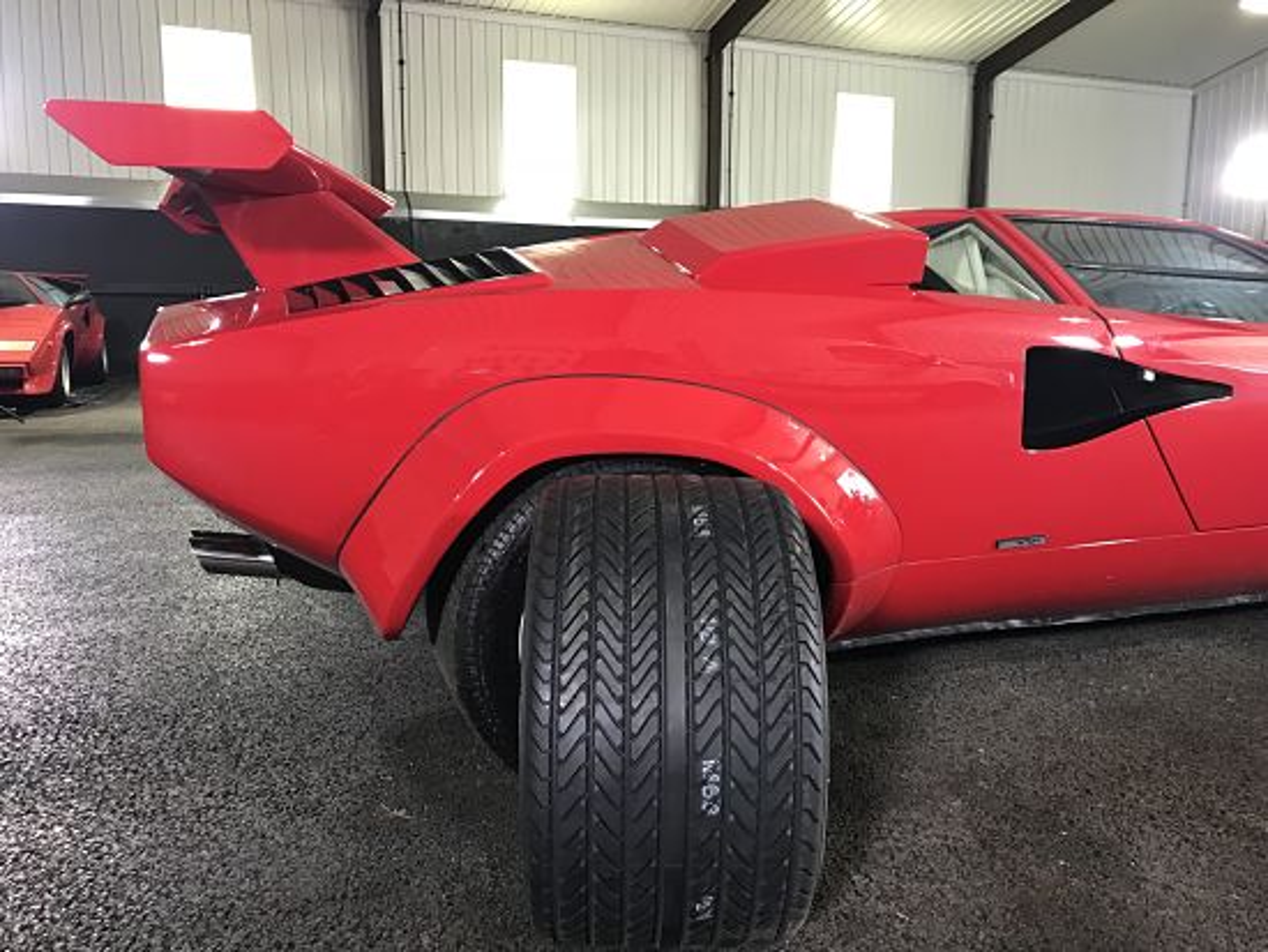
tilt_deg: -8.1
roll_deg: -0.6
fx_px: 1026
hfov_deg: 63.4
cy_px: 476
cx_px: 634
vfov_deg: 49.8
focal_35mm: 28
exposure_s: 1/17
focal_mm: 3.99
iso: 64
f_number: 1.8
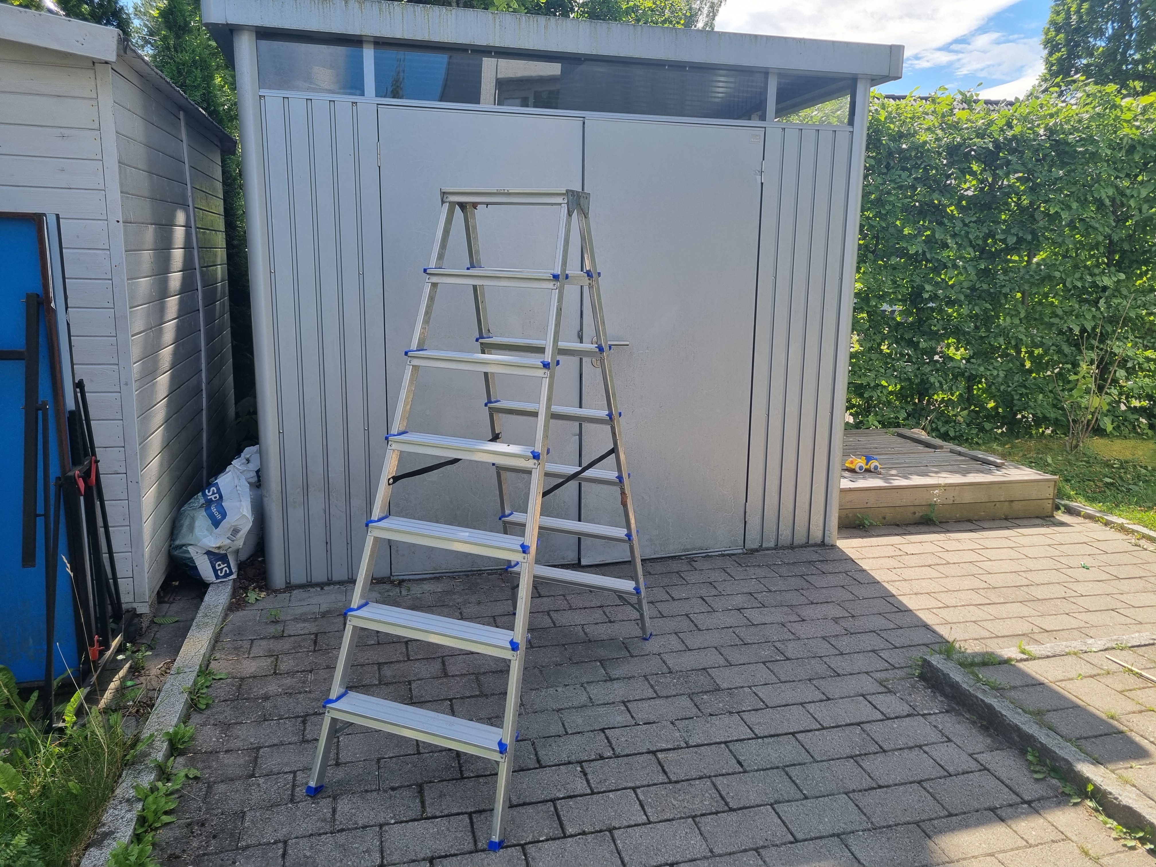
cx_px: 578
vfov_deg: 53.1
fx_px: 868
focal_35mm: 26
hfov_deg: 67.3
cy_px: 434
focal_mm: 5.4
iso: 50
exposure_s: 1/756
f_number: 1.8
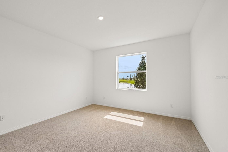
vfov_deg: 73.7
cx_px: 100
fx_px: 101
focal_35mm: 16
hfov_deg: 96.2
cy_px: 77
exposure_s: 1/320
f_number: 8
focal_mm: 14
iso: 400
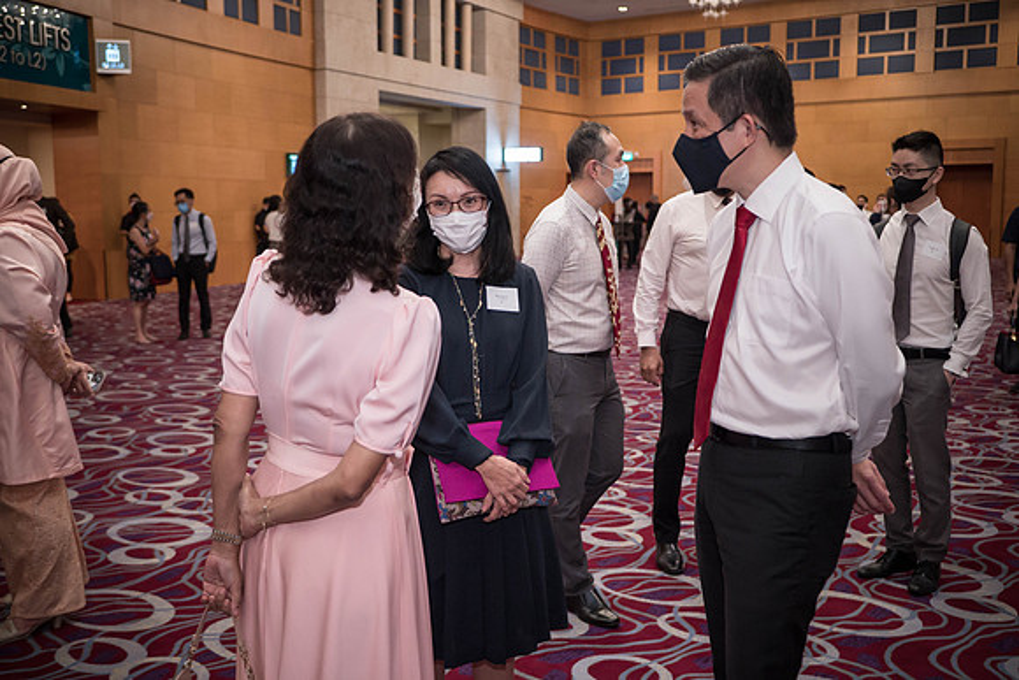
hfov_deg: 50.1
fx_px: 1089
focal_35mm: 38
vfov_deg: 34.7
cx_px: 510
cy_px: 340
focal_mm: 18
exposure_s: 1/125
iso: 1600
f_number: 1.7
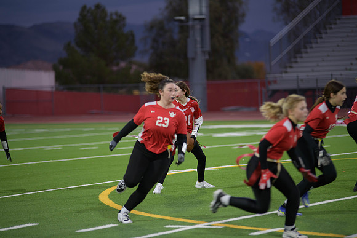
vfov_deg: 8.1
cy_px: 119
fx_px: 1686
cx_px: 178
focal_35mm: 170
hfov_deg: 12.1
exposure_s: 1/200
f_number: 2.8
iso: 560
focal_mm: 170
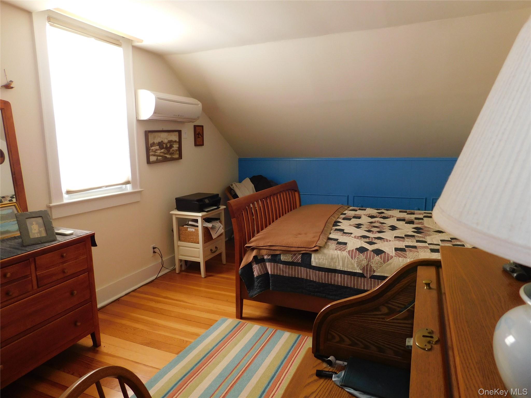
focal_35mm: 23
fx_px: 353
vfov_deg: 58.9
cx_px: 266
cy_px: 199
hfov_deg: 73.9
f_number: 3
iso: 200
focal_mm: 4
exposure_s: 1/30
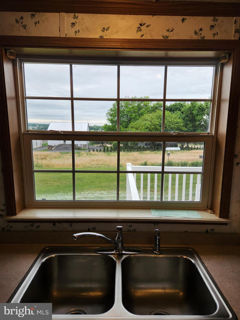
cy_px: 160
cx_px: 120
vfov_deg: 73.9
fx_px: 213
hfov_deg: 58.9
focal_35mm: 23
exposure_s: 1/348
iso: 20
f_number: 1.8
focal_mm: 5.4
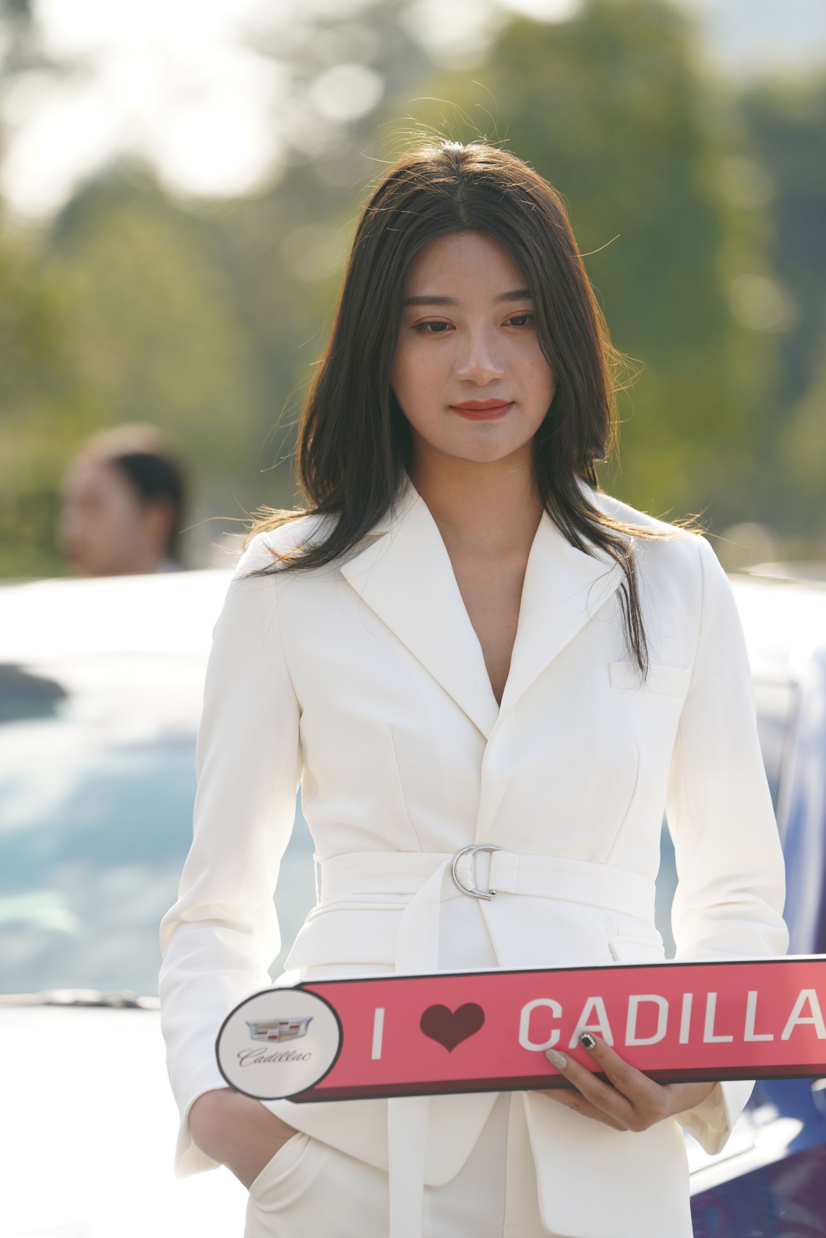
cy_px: 619
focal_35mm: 192
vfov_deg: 10.7
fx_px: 6605
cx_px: 413
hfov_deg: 7.2
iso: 200
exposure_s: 1/500
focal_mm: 192
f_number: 3.5
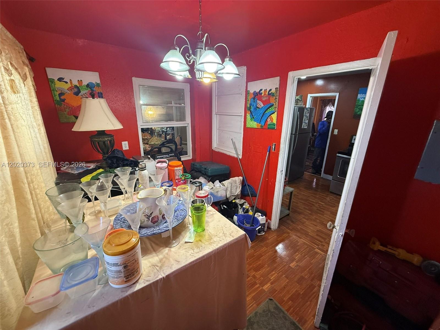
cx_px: 220
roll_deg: -1.5
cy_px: 165
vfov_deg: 85.7
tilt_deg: -15.7
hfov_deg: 102.1
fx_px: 178
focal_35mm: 14
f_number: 2.2
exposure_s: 1/60
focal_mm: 2.22
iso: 250
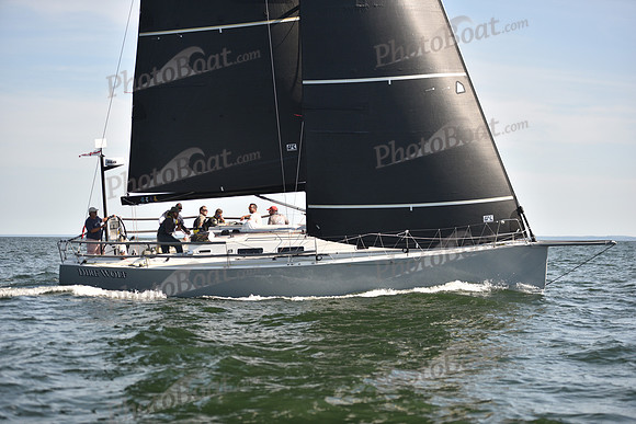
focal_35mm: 70
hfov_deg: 28.8
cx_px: 318
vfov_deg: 19.5
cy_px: 212
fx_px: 1237
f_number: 2.8
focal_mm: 70
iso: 250
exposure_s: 1/1250
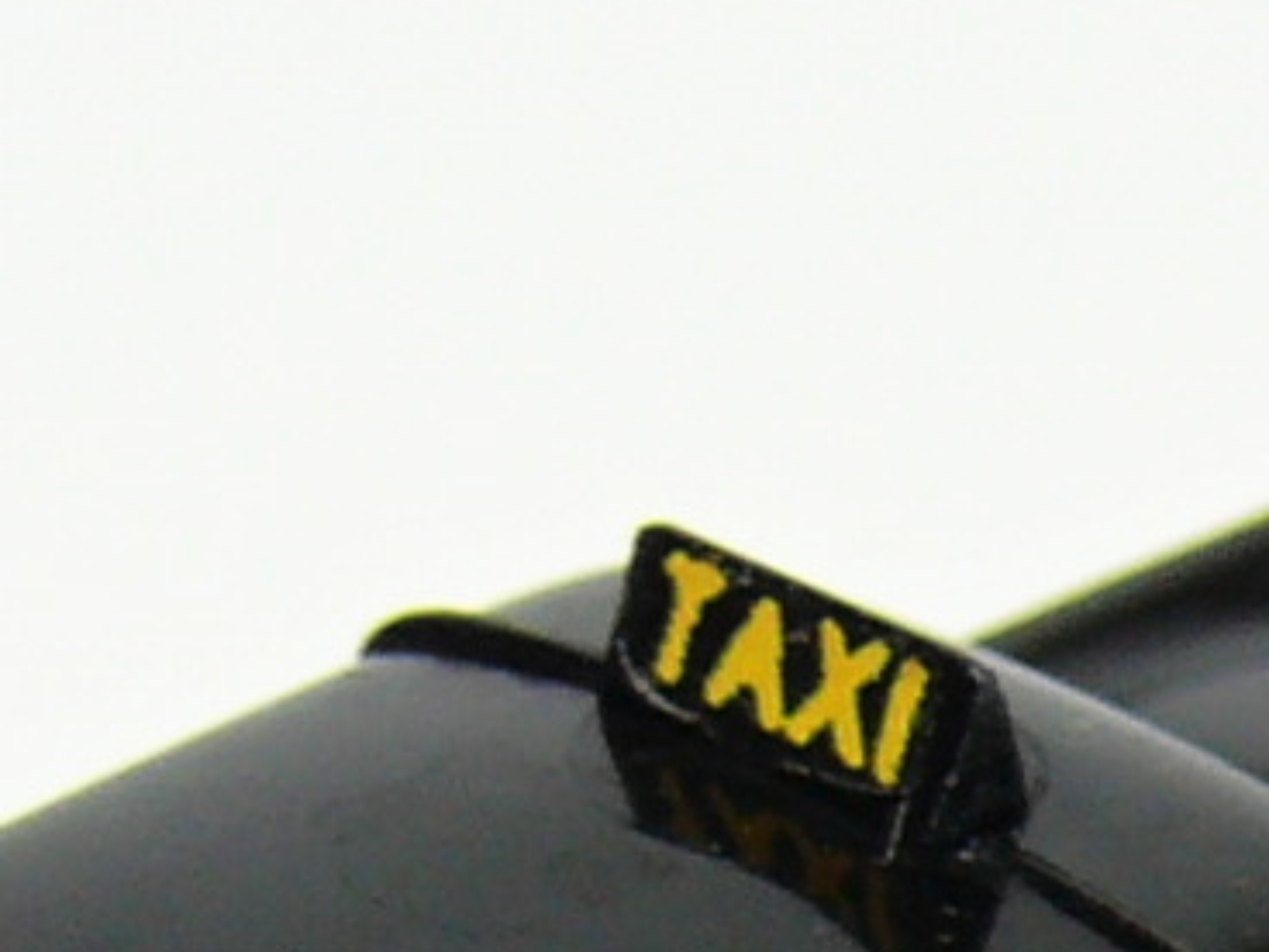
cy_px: 1663
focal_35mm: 626
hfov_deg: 3.2
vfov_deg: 2.4
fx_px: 22949
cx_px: 717
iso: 100
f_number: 4
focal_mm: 17.2
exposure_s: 1/30
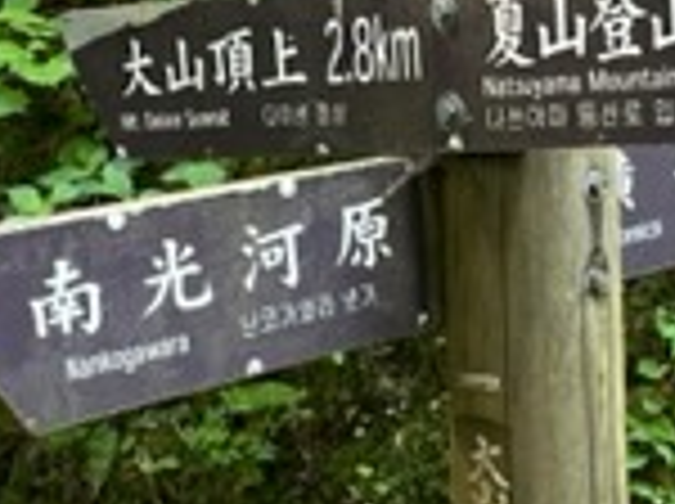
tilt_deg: -2.2
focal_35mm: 111
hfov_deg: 17.7
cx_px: 410
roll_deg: +2.0
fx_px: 2161
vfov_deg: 13.3
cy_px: 194
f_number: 1.6
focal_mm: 5.1
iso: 125
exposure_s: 1/102
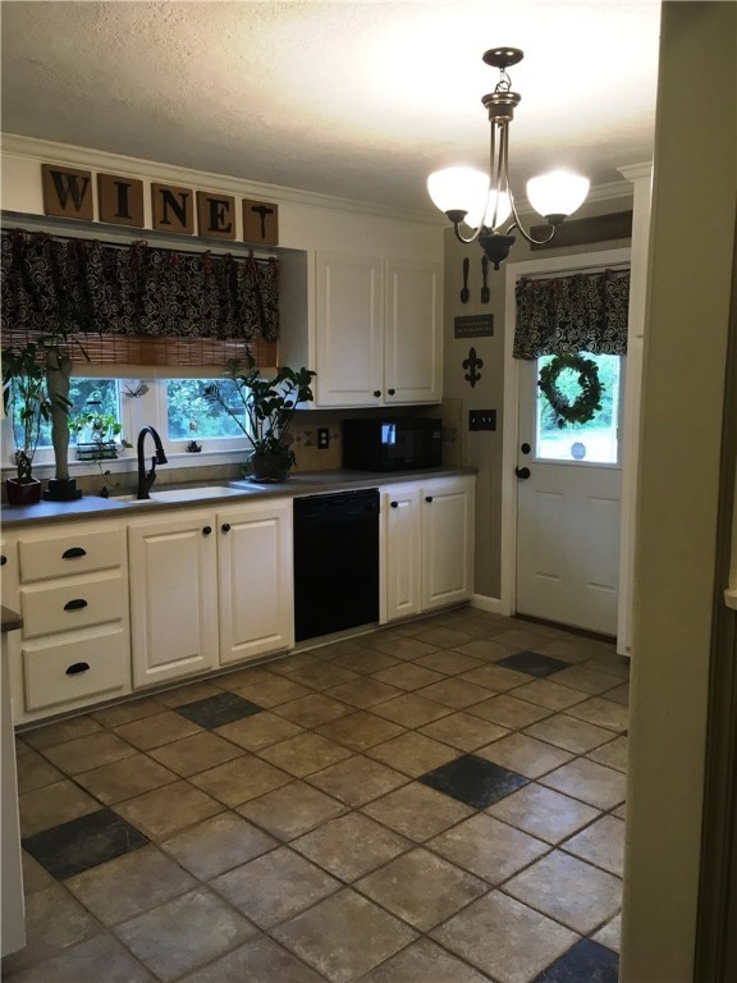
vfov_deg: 61.7
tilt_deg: -7.4
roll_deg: +0.6
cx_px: 368
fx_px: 823
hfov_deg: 48.2
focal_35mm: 29
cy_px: 492
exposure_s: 1/30
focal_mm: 4.15
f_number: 2.2
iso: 64
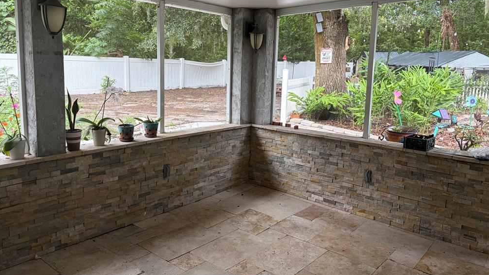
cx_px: 248
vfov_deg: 40.1
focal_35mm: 29
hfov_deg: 66.1
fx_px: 376
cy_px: 118
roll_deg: -1.1
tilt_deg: -7.9
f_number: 1.6
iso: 64
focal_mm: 5.96
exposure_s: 1/121
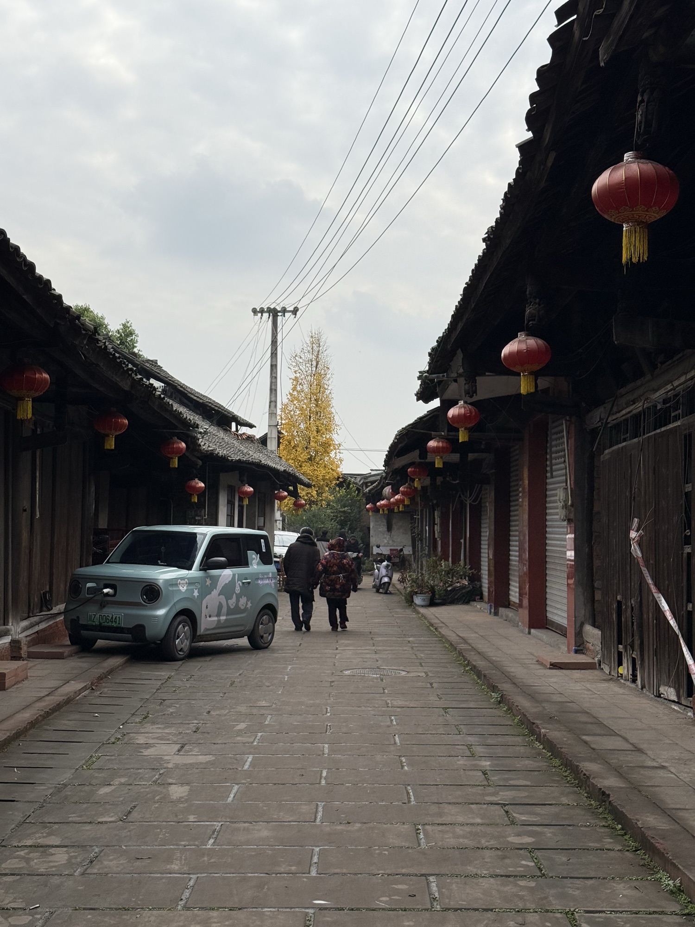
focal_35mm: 48
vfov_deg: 39.7
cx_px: 348
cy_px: 464
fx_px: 1285
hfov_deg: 30.3
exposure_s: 1/3226
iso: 64
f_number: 1.78
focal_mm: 6.76
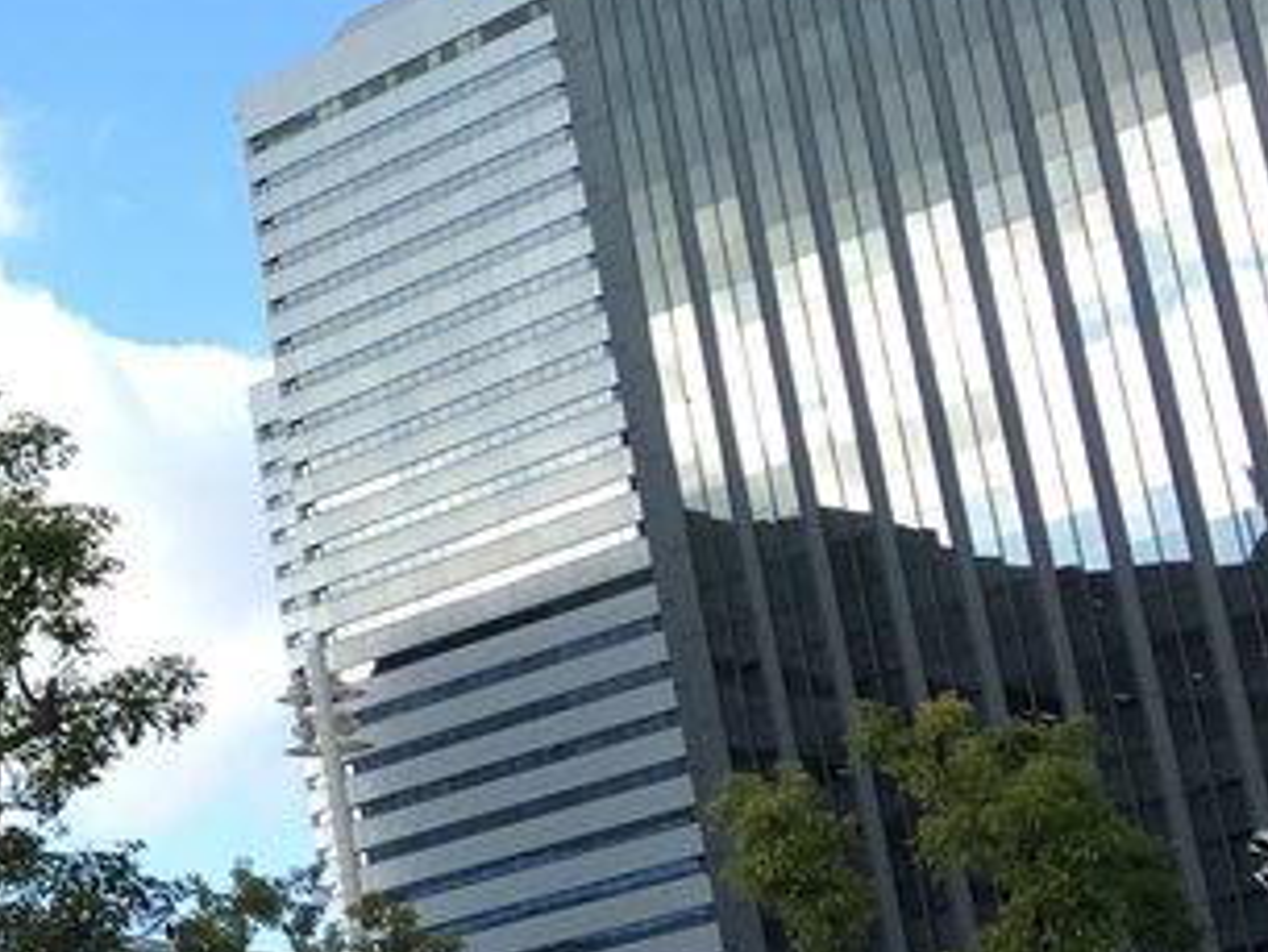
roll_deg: +2.7
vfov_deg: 12.9
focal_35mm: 114
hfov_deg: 15.5
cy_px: 146
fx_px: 4178
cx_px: -782
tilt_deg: +25.0
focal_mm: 4.15
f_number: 2.2
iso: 25
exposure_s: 1/416
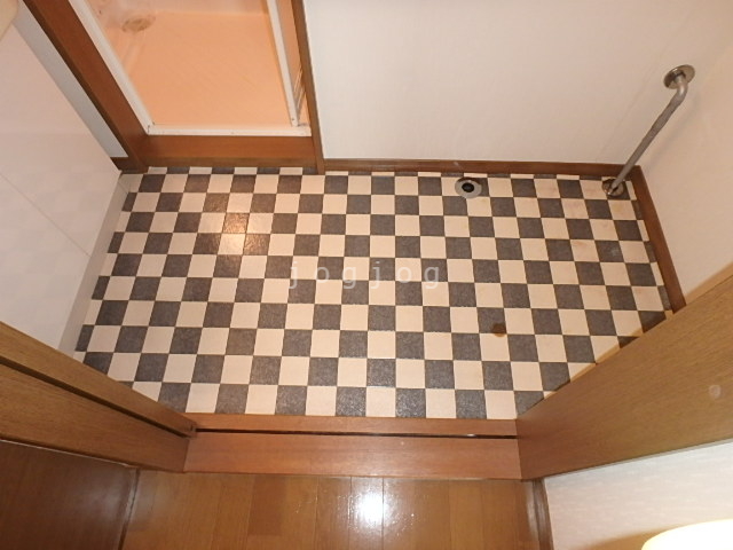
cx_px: 366
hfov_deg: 79.0
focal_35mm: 21
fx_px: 445
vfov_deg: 63.4
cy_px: 275
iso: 400
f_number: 3.5
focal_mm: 3.7
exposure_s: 1/30
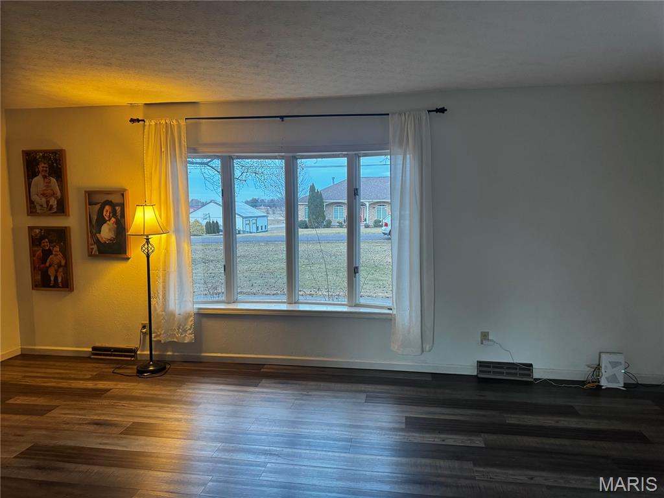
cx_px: 332
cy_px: 249
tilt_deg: -7.3
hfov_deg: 71.6
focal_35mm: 24
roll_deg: +0.2
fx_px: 460
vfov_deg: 56.8
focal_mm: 6.76
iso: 640
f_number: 1.78
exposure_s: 1/60
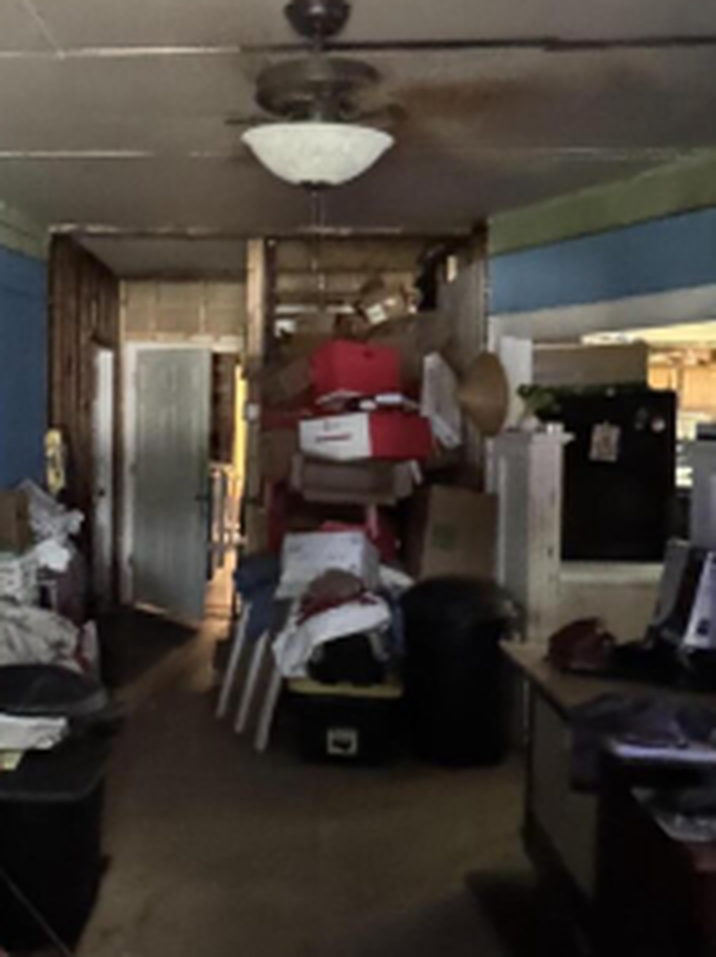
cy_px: 422
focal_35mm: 39
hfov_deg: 35.7
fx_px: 1077
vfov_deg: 47.8
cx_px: 152
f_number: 2.2
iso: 2000
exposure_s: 1/30
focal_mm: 2.22
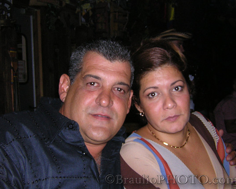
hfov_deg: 37.3
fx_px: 349
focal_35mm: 50
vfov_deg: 30.3
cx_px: 116
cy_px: 95
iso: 254
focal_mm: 6.1
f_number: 5.8
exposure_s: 1/60.1
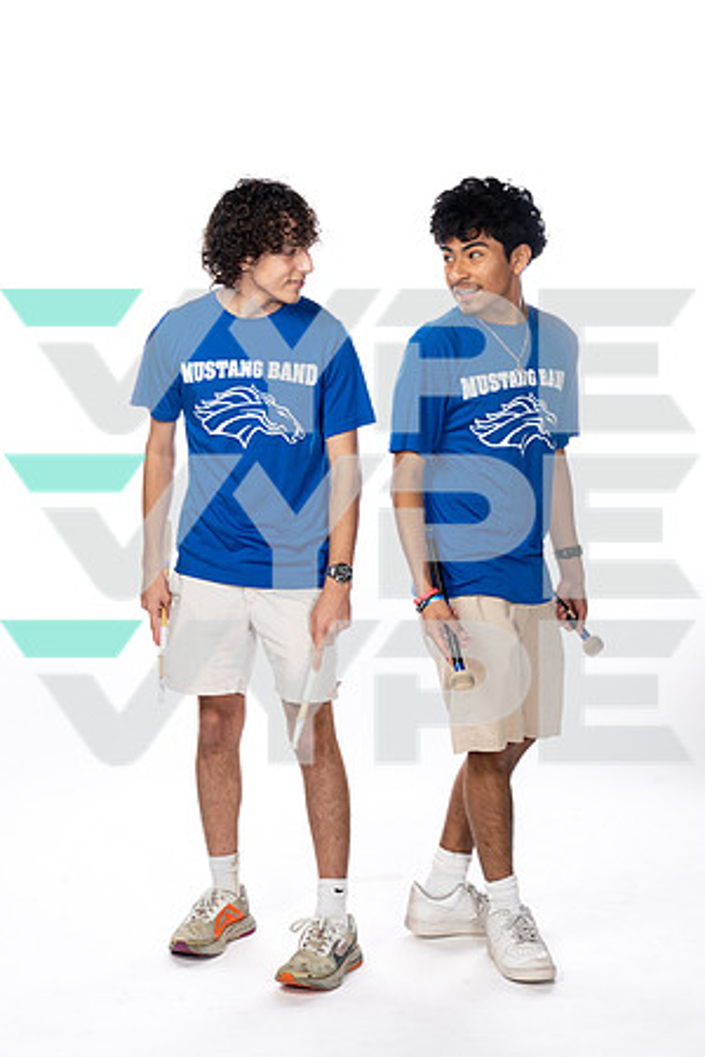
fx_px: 2056
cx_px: 352
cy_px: 528
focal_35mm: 70
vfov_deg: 28.8
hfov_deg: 19.5
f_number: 8
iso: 640
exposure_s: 1/250
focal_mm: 70
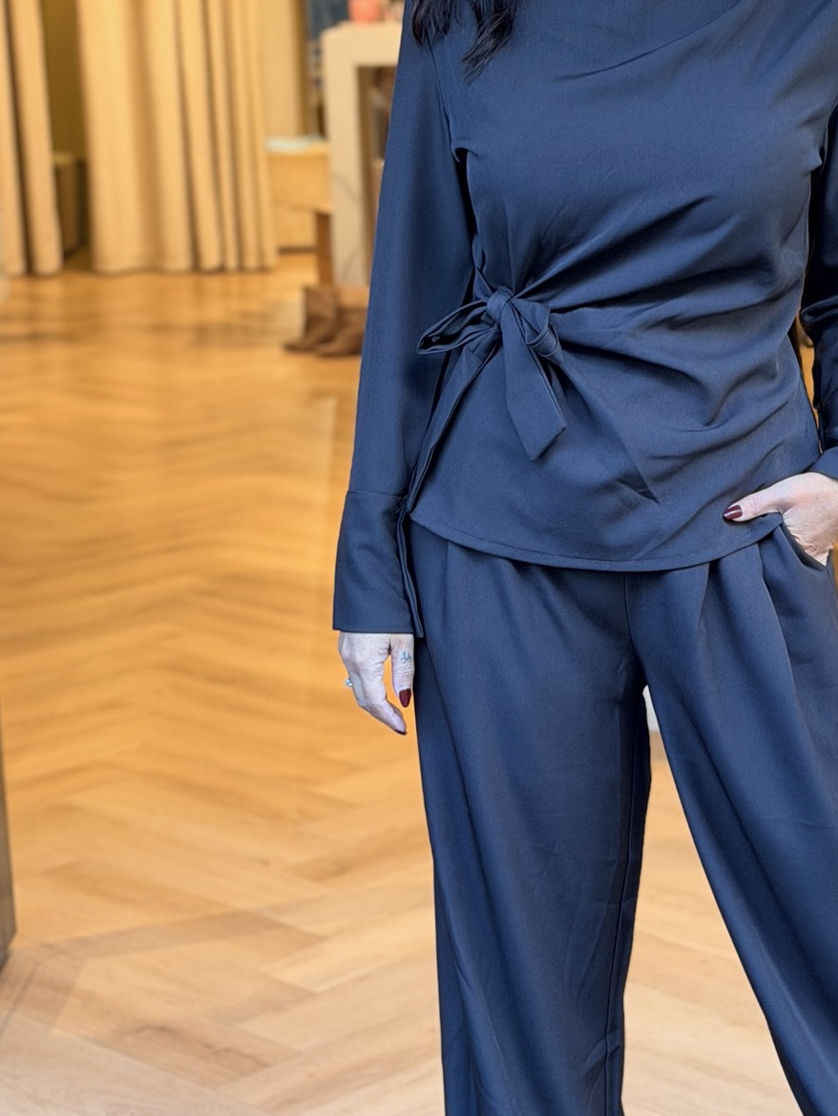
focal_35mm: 84
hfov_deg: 17.4
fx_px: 2710
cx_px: 655
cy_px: 527
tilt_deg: -13.0
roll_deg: +1.9
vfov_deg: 23.3
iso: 100
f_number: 1.78
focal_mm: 6.76
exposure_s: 1/100
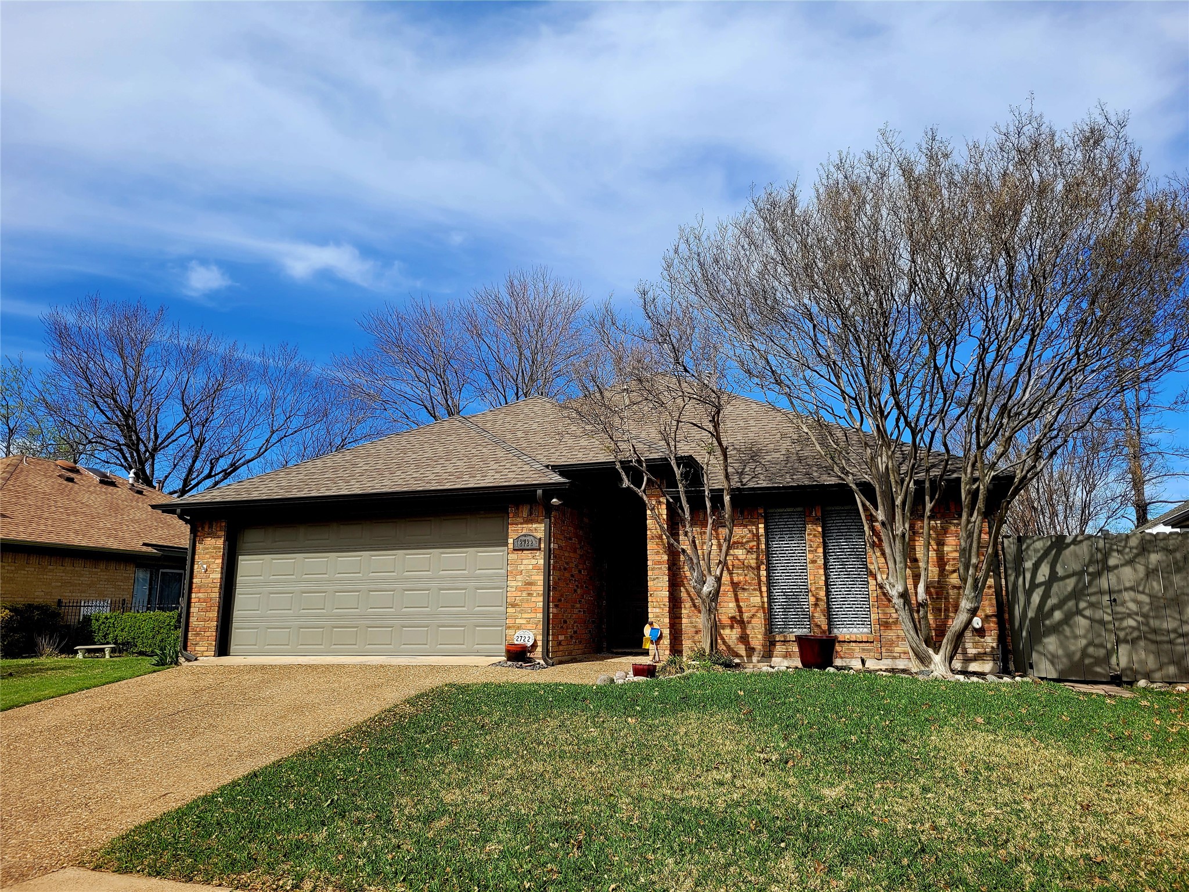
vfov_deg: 53.1
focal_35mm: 26
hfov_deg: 67.3
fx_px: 893
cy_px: 446
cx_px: 594
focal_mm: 5.4
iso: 40
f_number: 1.8
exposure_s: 1/3333
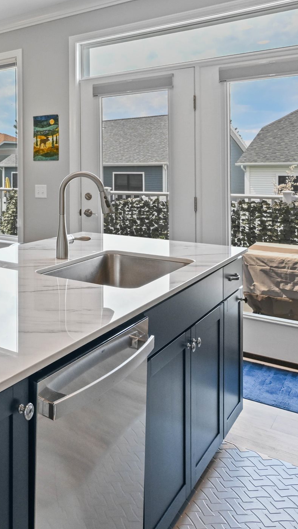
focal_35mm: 32
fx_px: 450
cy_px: 158
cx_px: -59
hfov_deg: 31.0
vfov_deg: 59.0
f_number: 14
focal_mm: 14
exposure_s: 1/20
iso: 1000
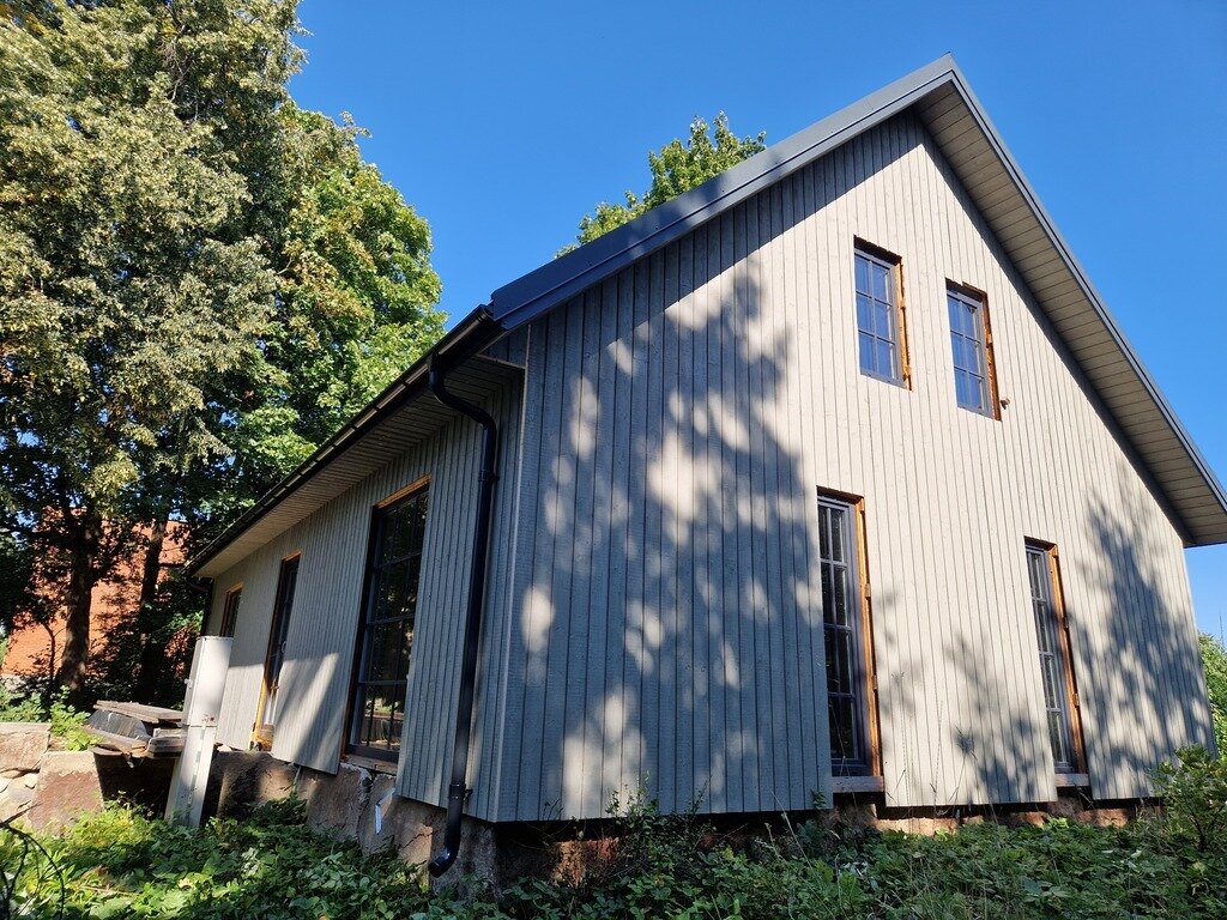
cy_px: 460
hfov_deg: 73.9
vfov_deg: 58.9
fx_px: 815
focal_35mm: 23
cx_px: 614
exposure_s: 1/704
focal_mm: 5.4
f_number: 1.8
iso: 50
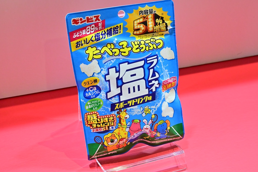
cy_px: 86
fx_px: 430
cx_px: 129
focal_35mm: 60
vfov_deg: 22.6
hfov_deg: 33.4
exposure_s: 1/100
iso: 4000
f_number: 14
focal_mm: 60
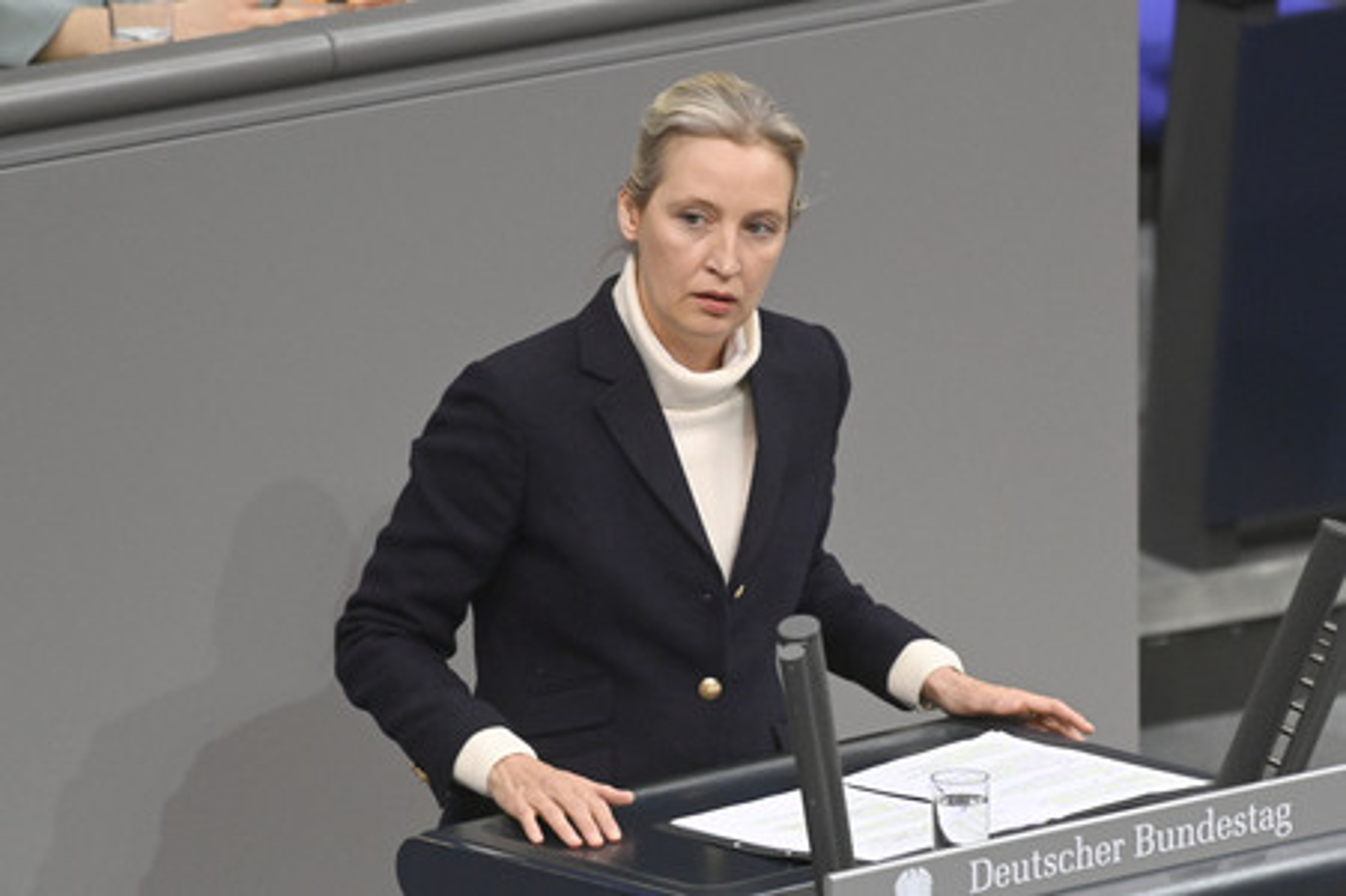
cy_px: 448
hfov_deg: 5.7
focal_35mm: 360
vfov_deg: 3.8
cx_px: 673
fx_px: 13450
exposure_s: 1/400
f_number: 5.6
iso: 10000
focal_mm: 360
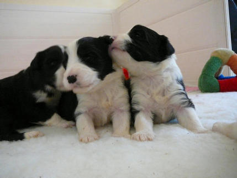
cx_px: 118
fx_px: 240
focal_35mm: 35
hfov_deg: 52.6
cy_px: 89
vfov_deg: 40.7
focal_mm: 5.2
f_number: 2.8
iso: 400
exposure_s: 1/50
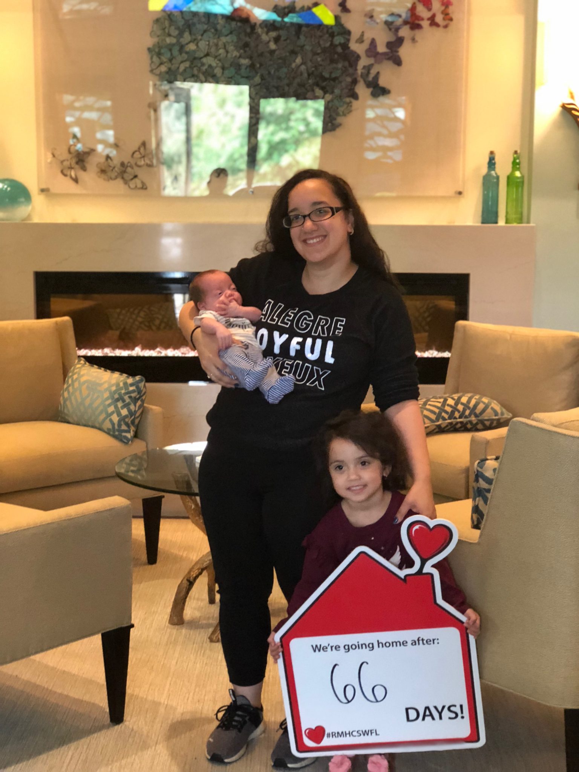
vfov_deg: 33.8
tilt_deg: -8.6
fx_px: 1271
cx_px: 290
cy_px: 386
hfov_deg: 25.7
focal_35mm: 57
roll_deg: -1.0
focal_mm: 6.6
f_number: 2.8
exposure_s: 1/60
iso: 1250
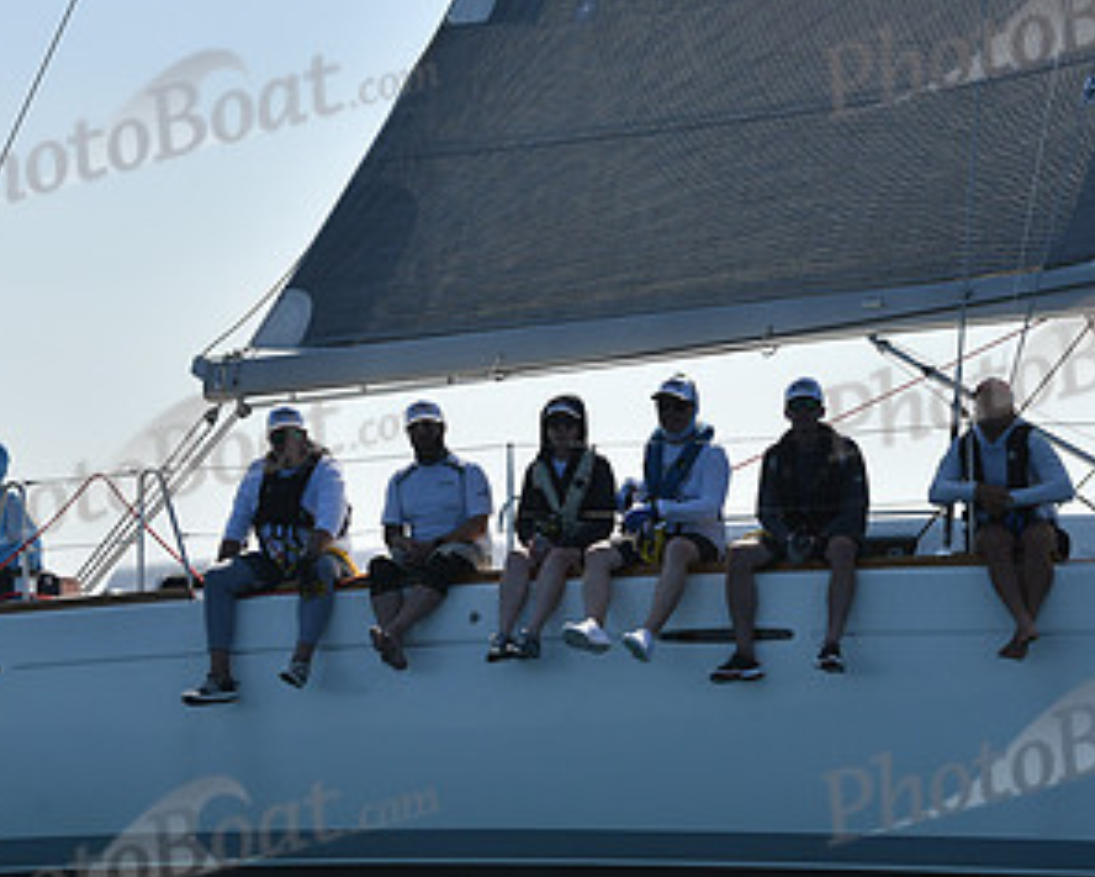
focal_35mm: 138
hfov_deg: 13.9
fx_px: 4474
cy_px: 609
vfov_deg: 11.2
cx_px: 633
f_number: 7.1
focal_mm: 75
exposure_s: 1/1600
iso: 250
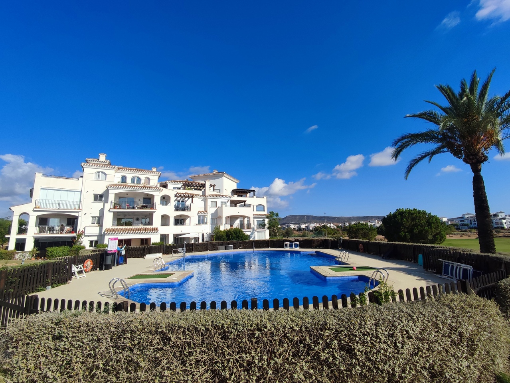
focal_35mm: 16
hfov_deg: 94.5
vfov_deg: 78.2
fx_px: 236
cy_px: 192
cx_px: 255
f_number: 2.2
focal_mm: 1.65
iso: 50
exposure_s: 1/2057
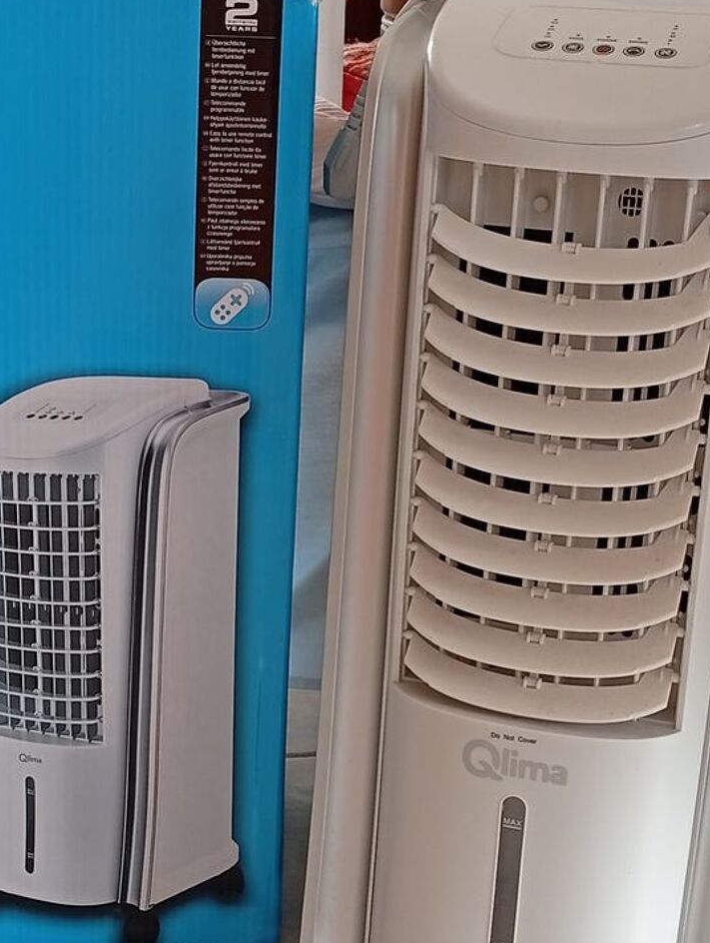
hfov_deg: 19.4
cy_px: 605
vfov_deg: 25.5
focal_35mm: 76
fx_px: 2073
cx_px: 262
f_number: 1.8
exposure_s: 1/50
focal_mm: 3.98
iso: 157
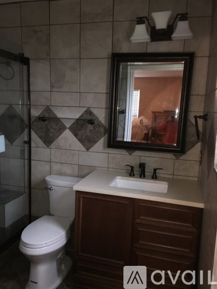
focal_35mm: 29
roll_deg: -1.7
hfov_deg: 48.2
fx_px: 242
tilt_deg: -8.8
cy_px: 144
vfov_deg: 61.7
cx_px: 108
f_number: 2.2
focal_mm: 4.15
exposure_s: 1/16
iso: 50
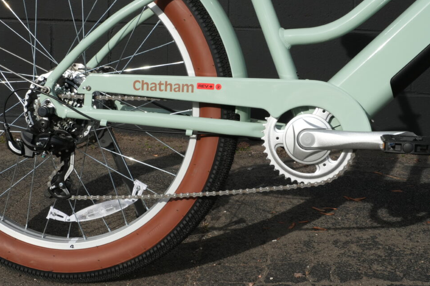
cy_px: 124
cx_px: 188
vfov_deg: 20.7
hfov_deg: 30.6
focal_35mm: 66
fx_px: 784
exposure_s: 1/125
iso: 320
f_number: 16
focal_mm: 35
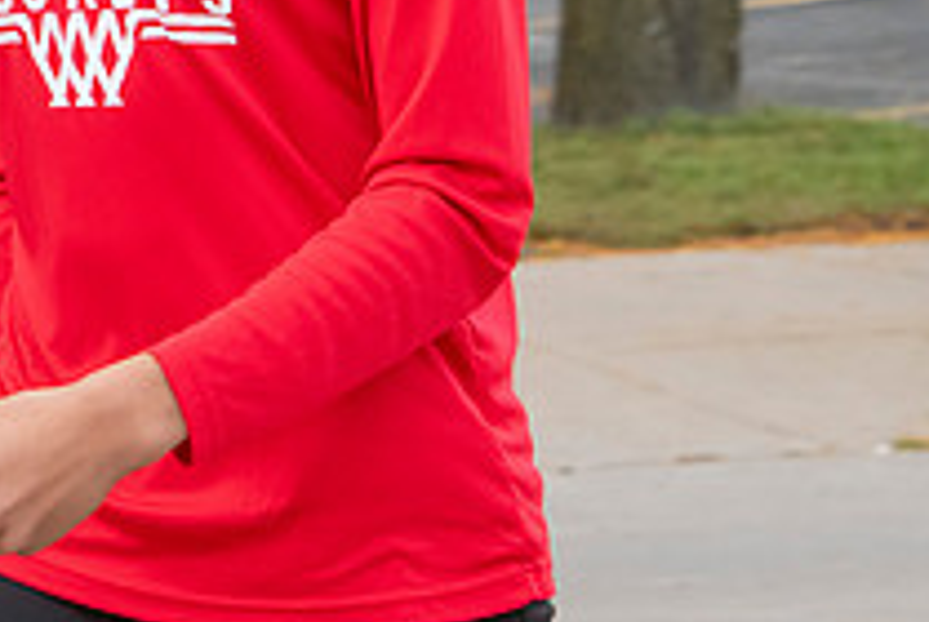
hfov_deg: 4.9
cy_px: -136
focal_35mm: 416
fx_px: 10750
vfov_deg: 3.3
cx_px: -187
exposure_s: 1/200
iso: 3200
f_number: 11
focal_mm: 150
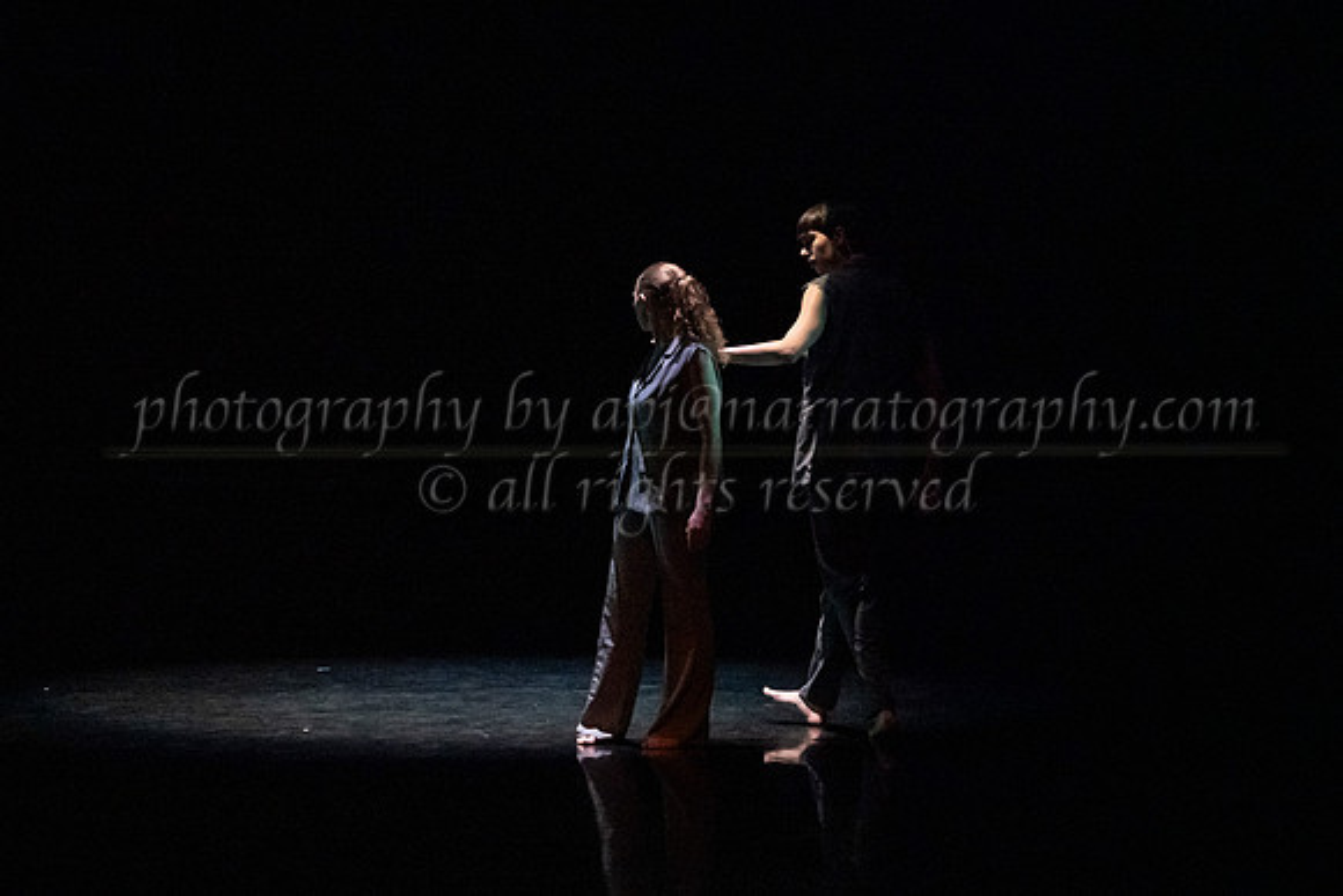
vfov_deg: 15.6
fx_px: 3263
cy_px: 389
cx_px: 613
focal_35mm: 87
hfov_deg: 23.2
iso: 6400
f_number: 4
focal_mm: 75
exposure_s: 1/400
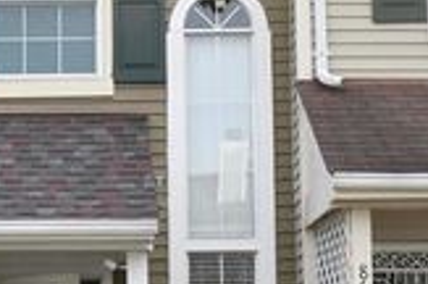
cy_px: 164
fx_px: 1970
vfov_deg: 8.2
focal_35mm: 166
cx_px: -8
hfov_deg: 12.2
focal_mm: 27
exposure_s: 1/500
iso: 640
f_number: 11
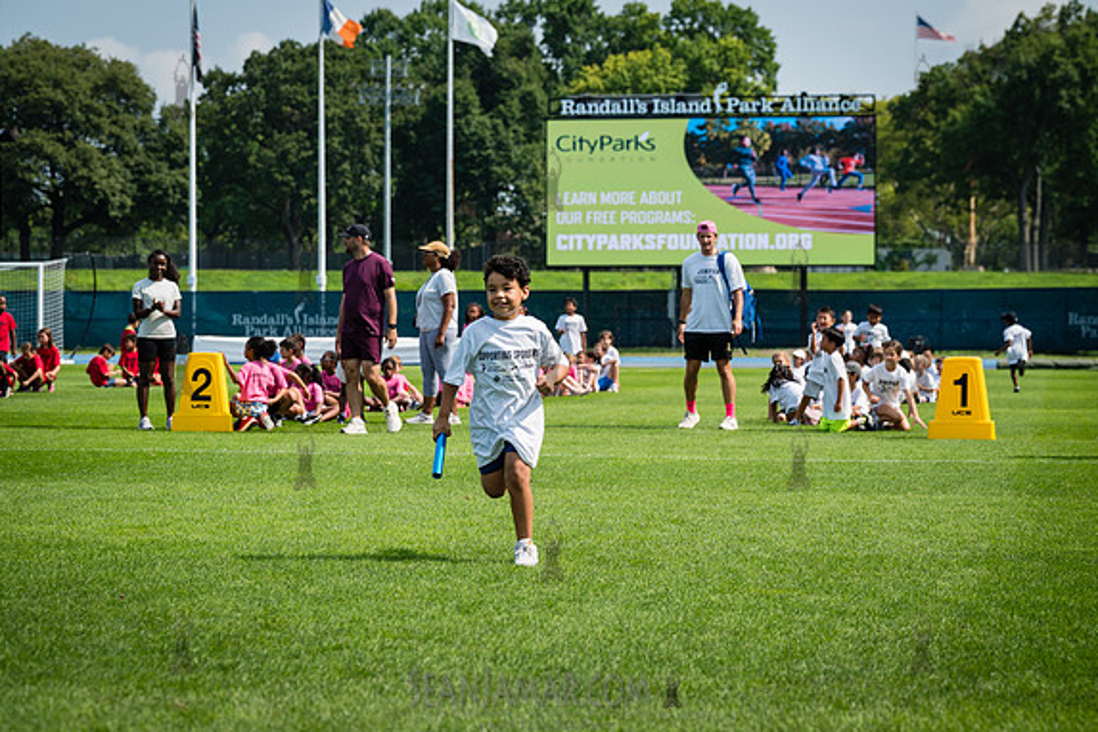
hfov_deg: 21.0
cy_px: 364
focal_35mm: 97
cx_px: 550
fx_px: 2958
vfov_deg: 14.1
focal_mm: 93
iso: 100
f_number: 5
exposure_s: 1/500
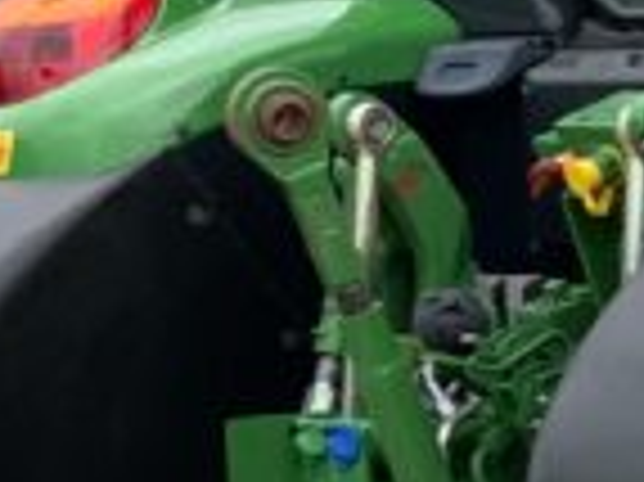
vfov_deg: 7.1
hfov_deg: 8.8
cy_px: 428
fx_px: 3866
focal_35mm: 208
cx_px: 1464
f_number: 1.8
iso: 16
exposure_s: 1/792
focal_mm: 3
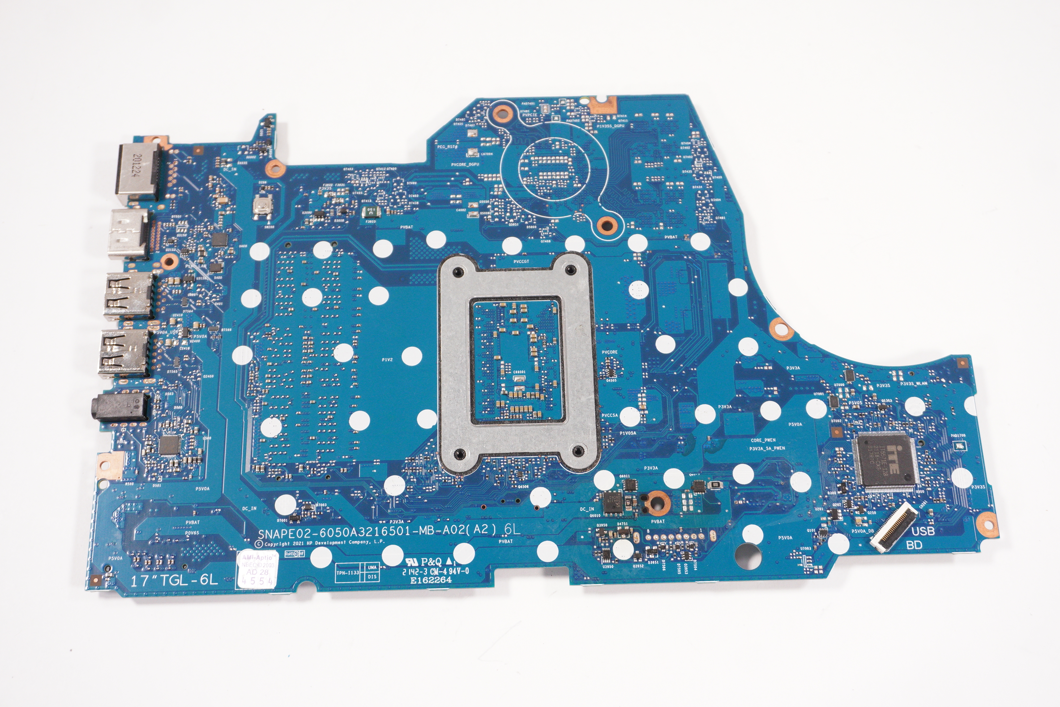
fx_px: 1222
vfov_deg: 32.3
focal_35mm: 42
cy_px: 355
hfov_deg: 46.9
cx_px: 535
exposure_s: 1/250
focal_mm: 27
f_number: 5.6
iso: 1000
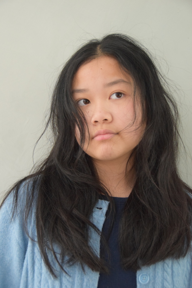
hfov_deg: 22.6
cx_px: 96
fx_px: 480
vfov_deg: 33.4
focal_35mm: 60
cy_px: 144
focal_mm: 40
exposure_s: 1/60
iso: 3200
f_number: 4.5
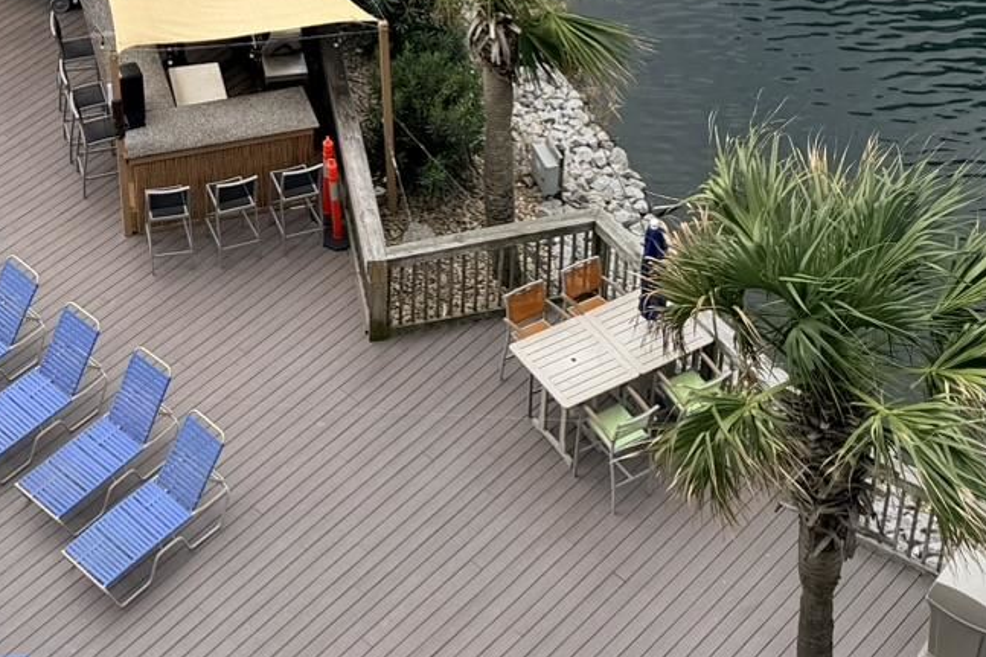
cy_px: -316
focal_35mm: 79
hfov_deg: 24.8
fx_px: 2163
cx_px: 79
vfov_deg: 15.9
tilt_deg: -26.3
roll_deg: +3.5
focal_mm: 6.76
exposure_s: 1/3145
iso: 80
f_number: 1.78
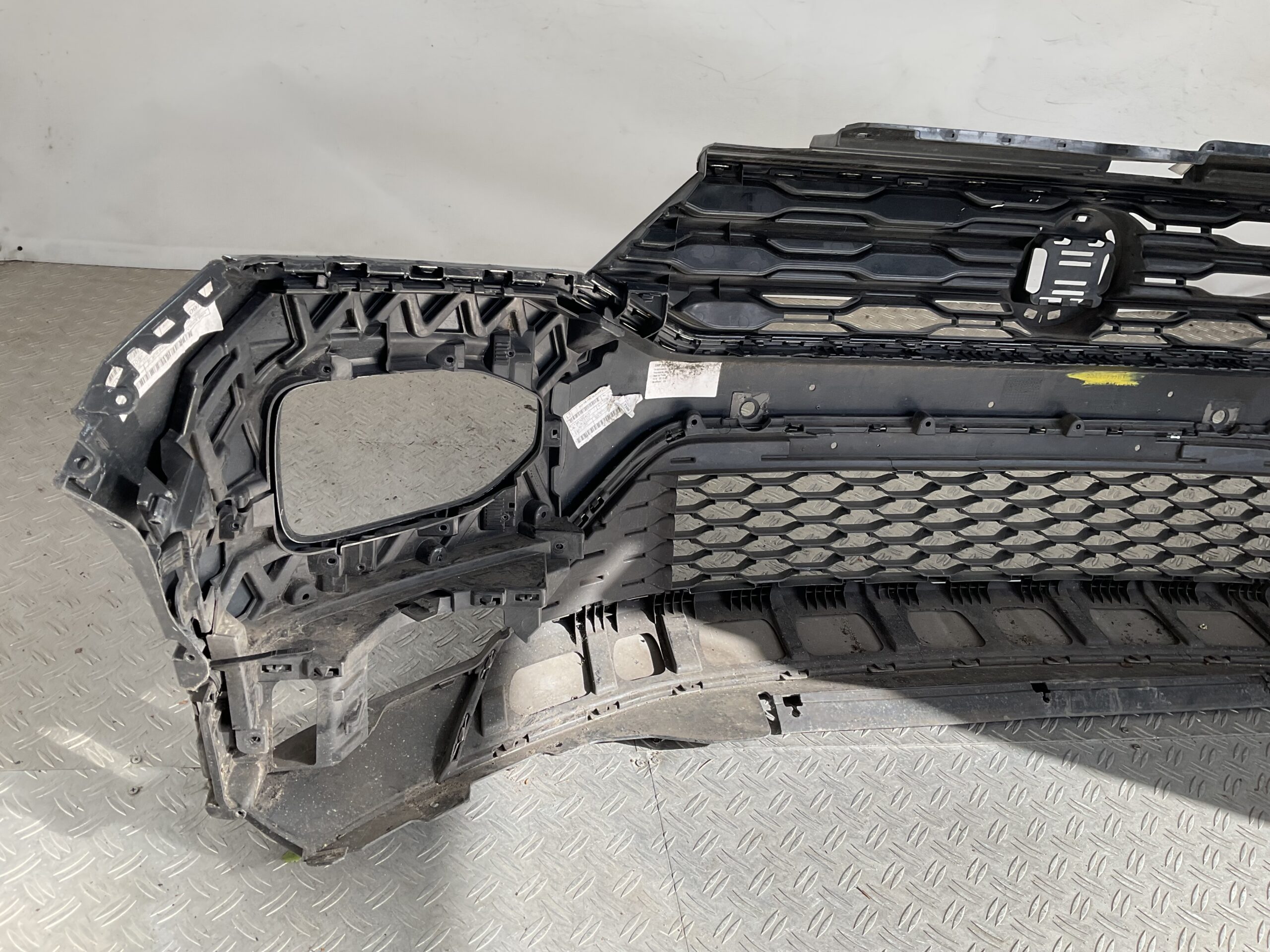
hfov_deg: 61.7
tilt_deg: -31.5
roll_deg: -10.8
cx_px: 635
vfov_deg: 48.2
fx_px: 1064
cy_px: 476
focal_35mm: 29
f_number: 1.8
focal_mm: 3
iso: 16
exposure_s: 1/403
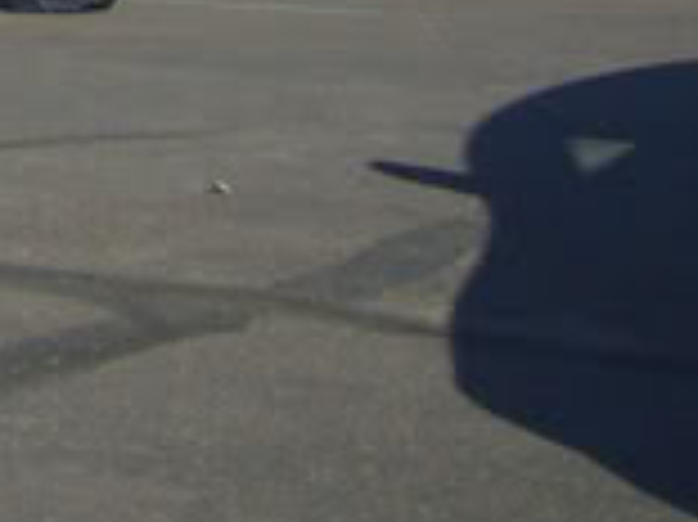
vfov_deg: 10.1
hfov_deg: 13.8
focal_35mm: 136
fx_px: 2740
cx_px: -266
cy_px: -526
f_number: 6.3
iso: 80
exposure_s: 1/400
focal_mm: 5.4
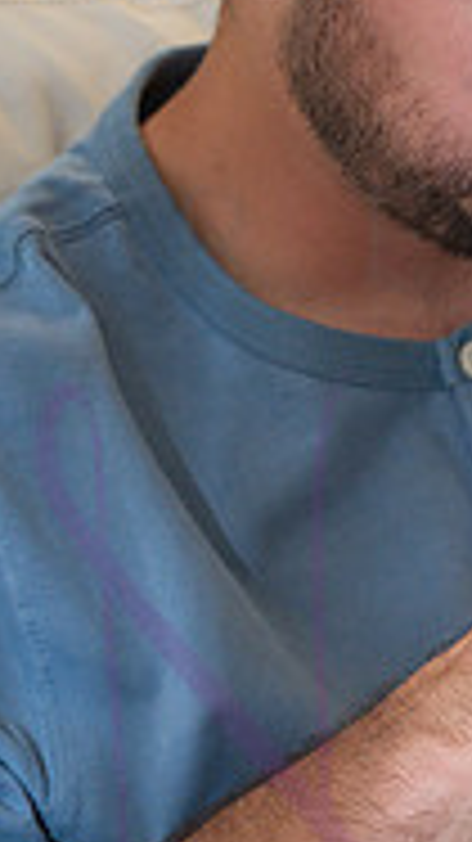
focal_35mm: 127
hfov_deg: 9.2
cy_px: 446
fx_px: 2830
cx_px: 744
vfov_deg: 16.9
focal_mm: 39
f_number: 4
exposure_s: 1/320
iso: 1600
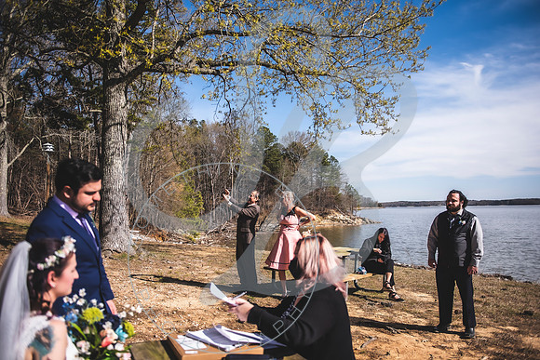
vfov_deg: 46.4
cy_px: 180
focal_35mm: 28
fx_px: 420
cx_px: 270
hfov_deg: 65.5
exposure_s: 1/2500
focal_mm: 28
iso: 100
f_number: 2.8
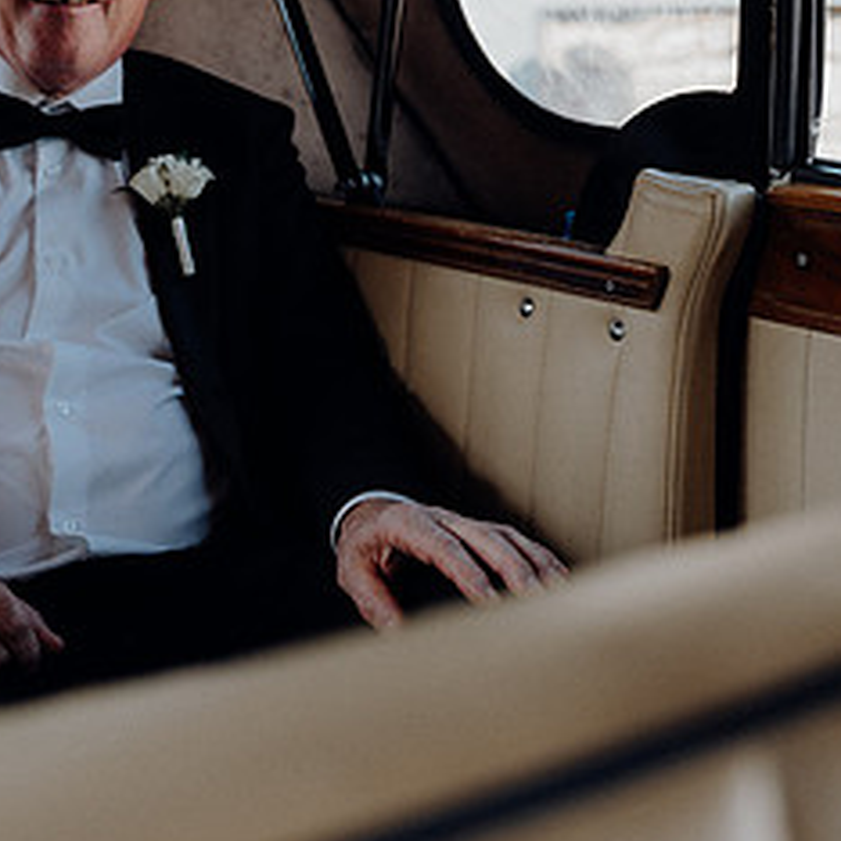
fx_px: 2199
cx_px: -22
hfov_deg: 20.9
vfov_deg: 21.4
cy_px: 199
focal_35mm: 80
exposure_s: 1/200
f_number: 3.2
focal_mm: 38
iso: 125
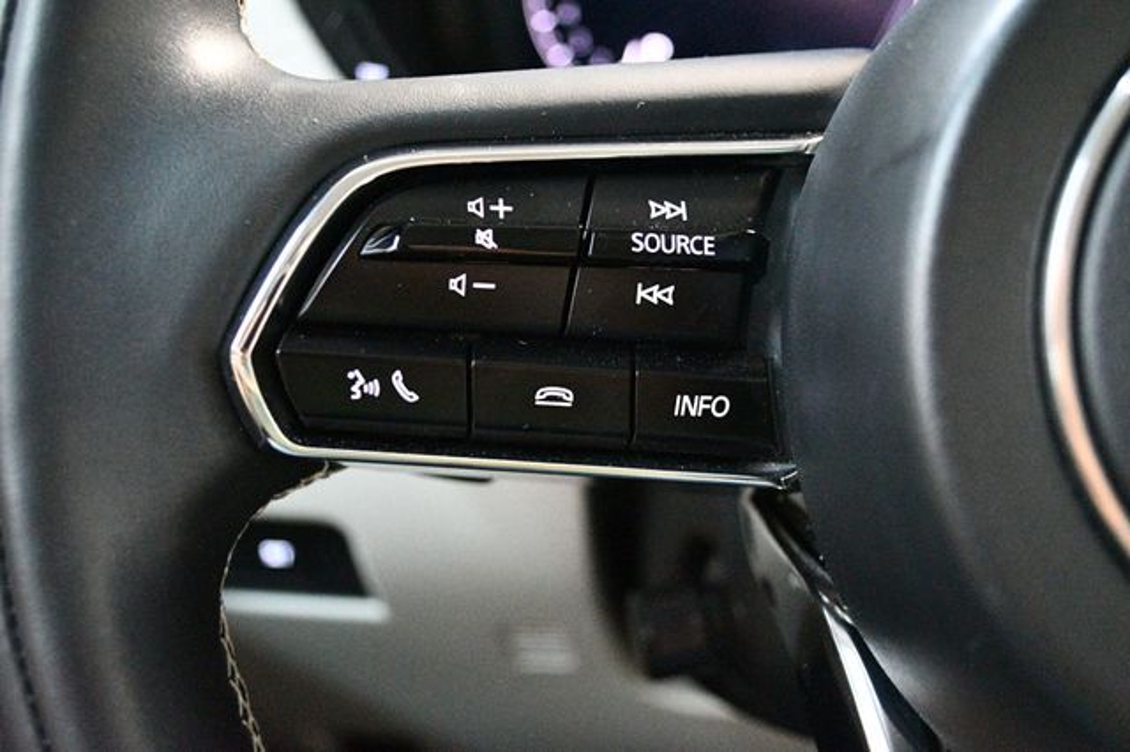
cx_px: 565
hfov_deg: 46.4
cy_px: 376
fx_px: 1318
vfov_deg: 31.9
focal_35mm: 42
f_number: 4.5
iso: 12800
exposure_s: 1/30
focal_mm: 28
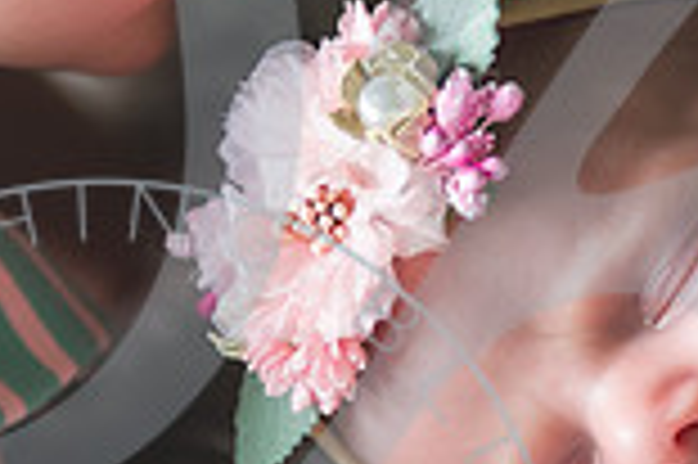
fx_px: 3777
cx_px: 329
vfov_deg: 7.0
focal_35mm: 195
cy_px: 264
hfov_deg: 10.6
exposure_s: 1/160
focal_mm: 52
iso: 400
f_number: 2.8
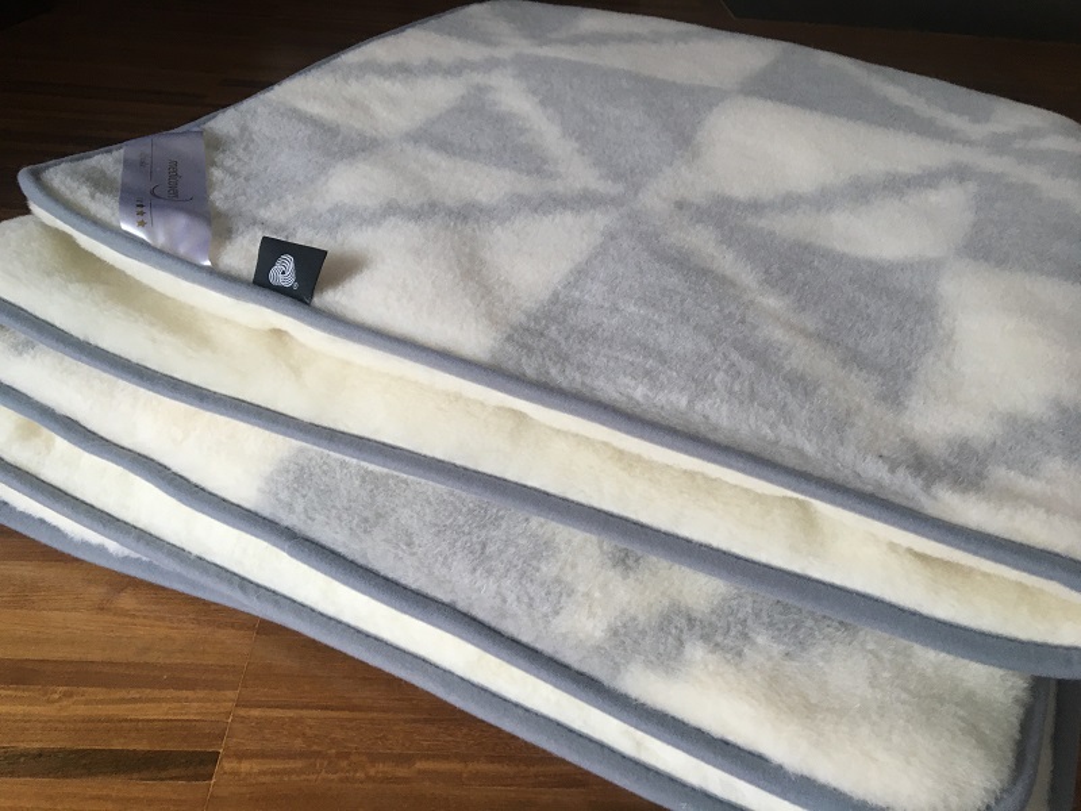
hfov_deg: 61.7
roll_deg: -5.5
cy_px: 406
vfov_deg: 48.2
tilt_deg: -35.7
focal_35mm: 29
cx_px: 540
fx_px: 906
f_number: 2.2
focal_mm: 4.15
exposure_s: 1/33
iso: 100
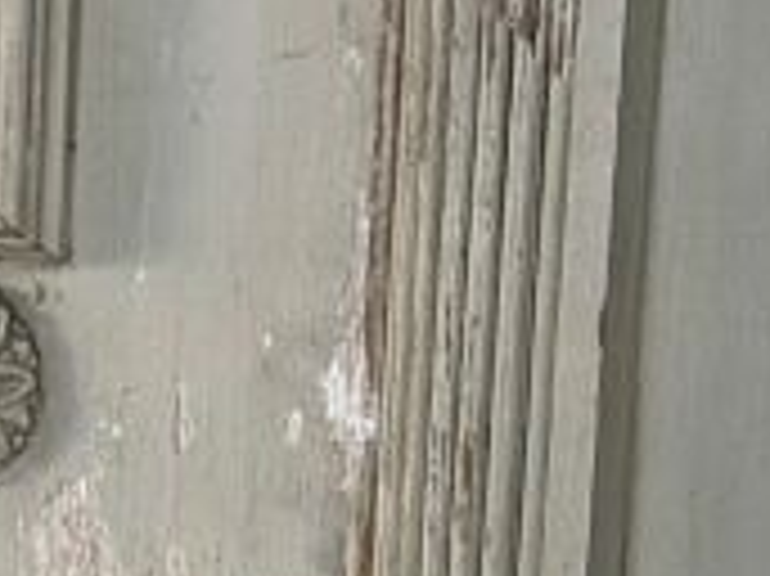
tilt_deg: -21.4
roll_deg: +1.9
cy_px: 1940
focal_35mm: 337
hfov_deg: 5.6
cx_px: -1148
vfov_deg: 4.2
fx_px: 7491
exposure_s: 1/50
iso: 200
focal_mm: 6.76
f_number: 1.78
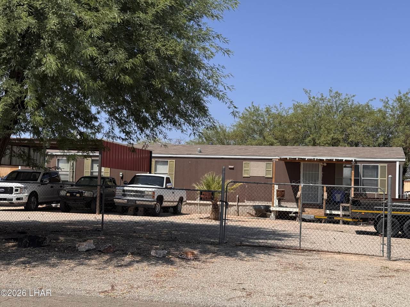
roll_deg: -2.3
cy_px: 154
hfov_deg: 39.7
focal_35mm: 48
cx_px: 205
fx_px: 569
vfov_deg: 30.3
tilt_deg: +3.0
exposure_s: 1/4310
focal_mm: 6.76
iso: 64
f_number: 1.78
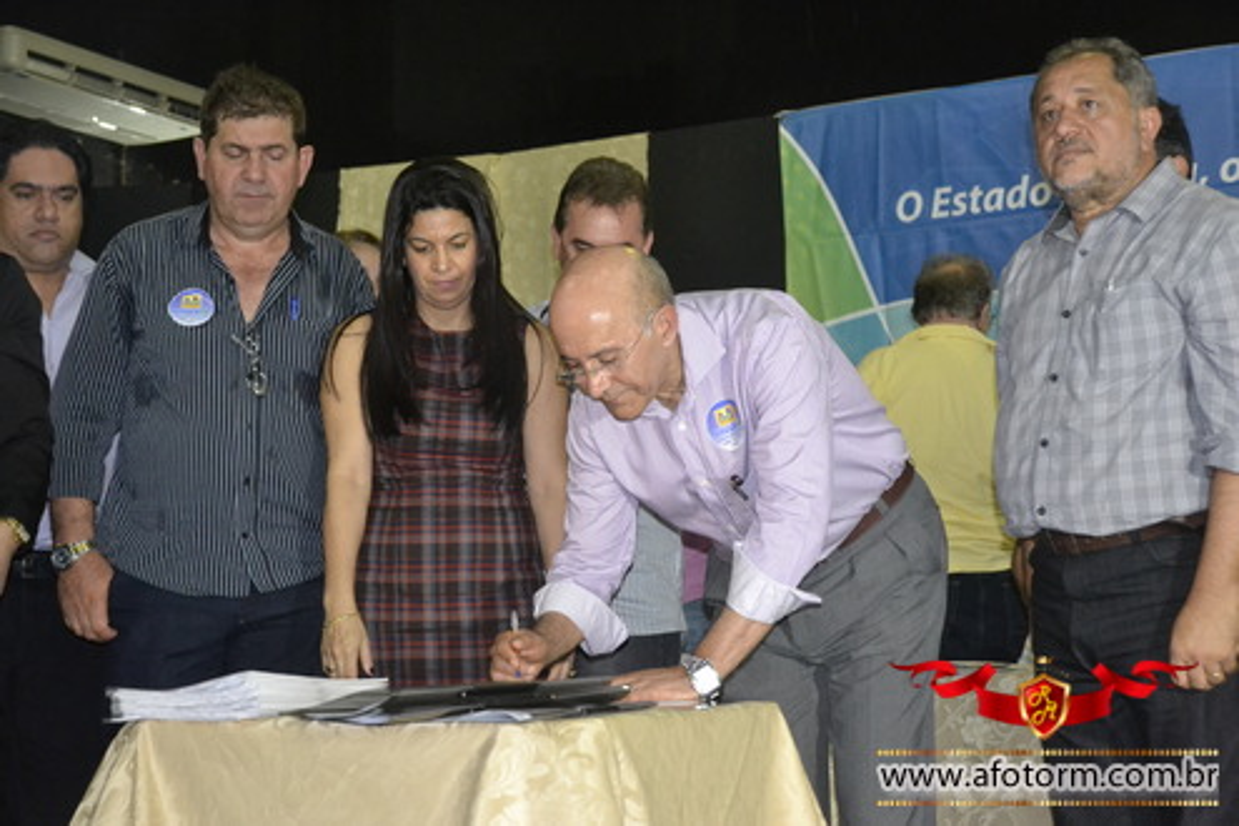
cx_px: 620
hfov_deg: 33.4
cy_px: 413
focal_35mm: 60
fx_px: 2065
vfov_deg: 22.6
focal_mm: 40
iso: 3200
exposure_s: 1/60
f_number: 4.5
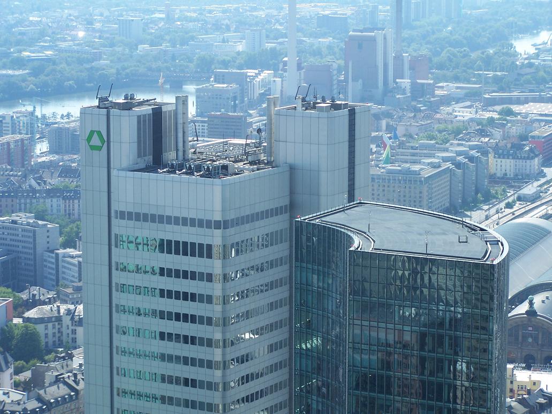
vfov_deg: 12.7
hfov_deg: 16.8
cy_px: 207
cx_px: 276
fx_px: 1866
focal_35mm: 117
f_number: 3.2
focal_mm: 19.4
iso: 80
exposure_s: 1/750
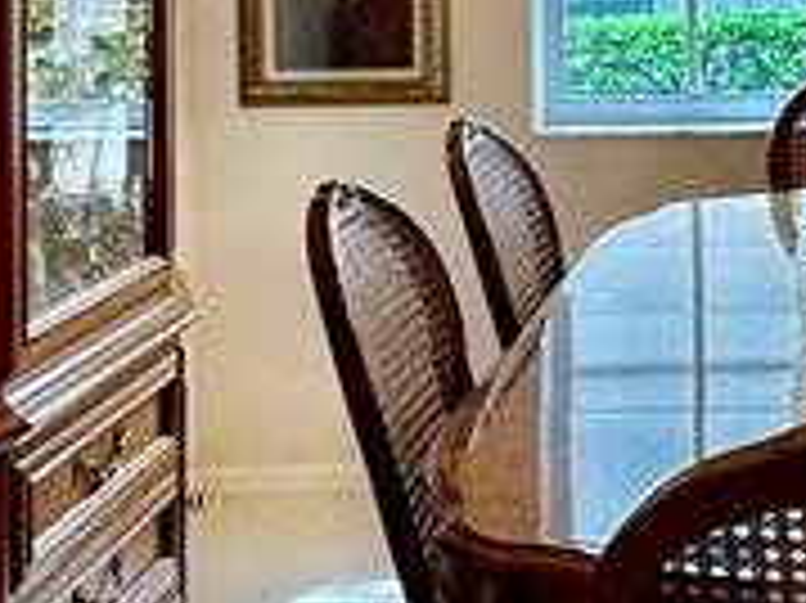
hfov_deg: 23.4
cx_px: 801
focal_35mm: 80
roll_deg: +1.4
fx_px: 1861
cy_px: -148
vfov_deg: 17.4
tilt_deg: +1.8
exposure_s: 1/120
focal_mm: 2.22
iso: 160
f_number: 2.2
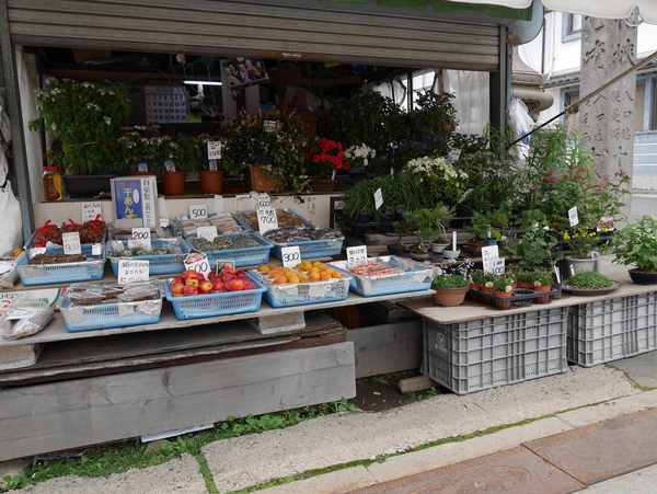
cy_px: 247
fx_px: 570
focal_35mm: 30
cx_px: 328
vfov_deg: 46.9
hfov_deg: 59.9
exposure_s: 1/200
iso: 200
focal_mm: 15
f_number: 5.6
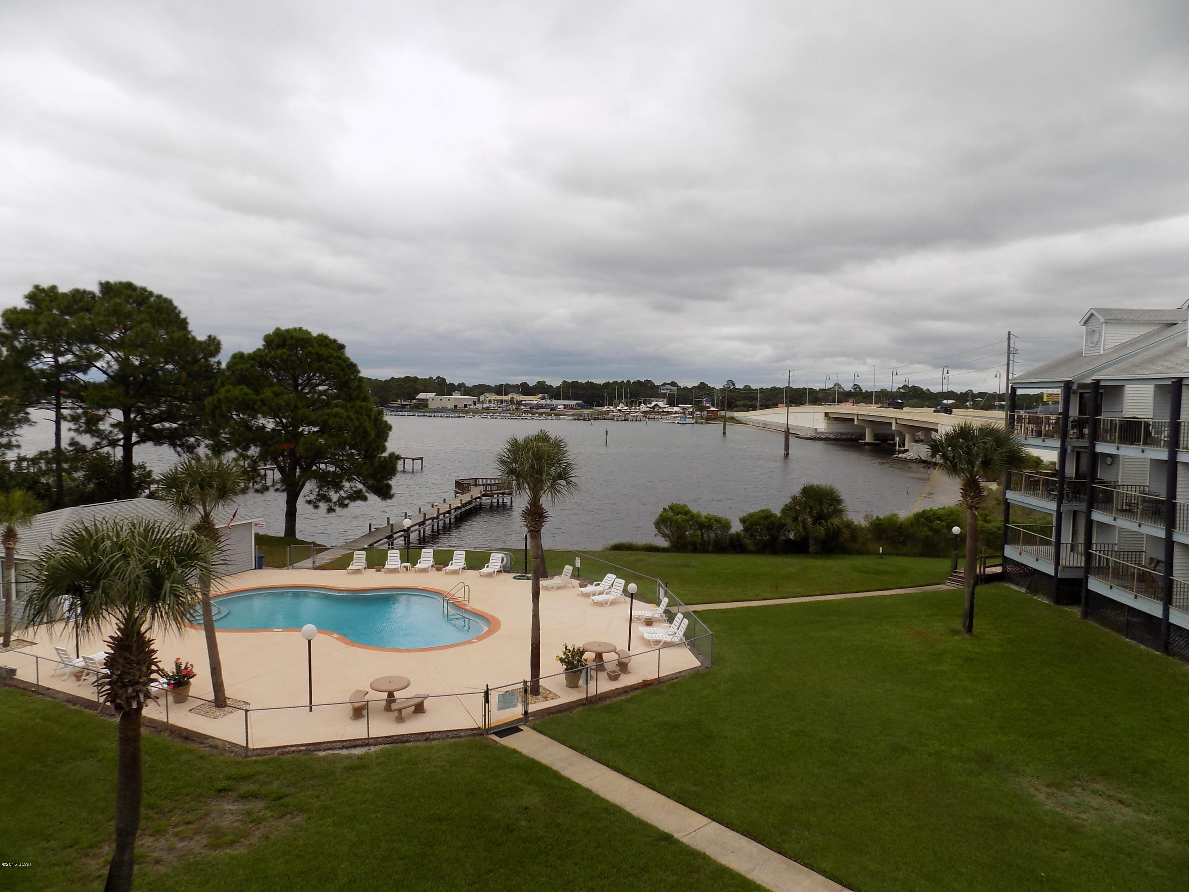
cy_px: 446
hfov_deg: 73.9
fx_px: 790
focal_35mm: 23
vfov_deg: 58.9
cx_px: 594
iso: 80
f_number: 3.1
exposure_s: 1/1000
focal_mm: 4
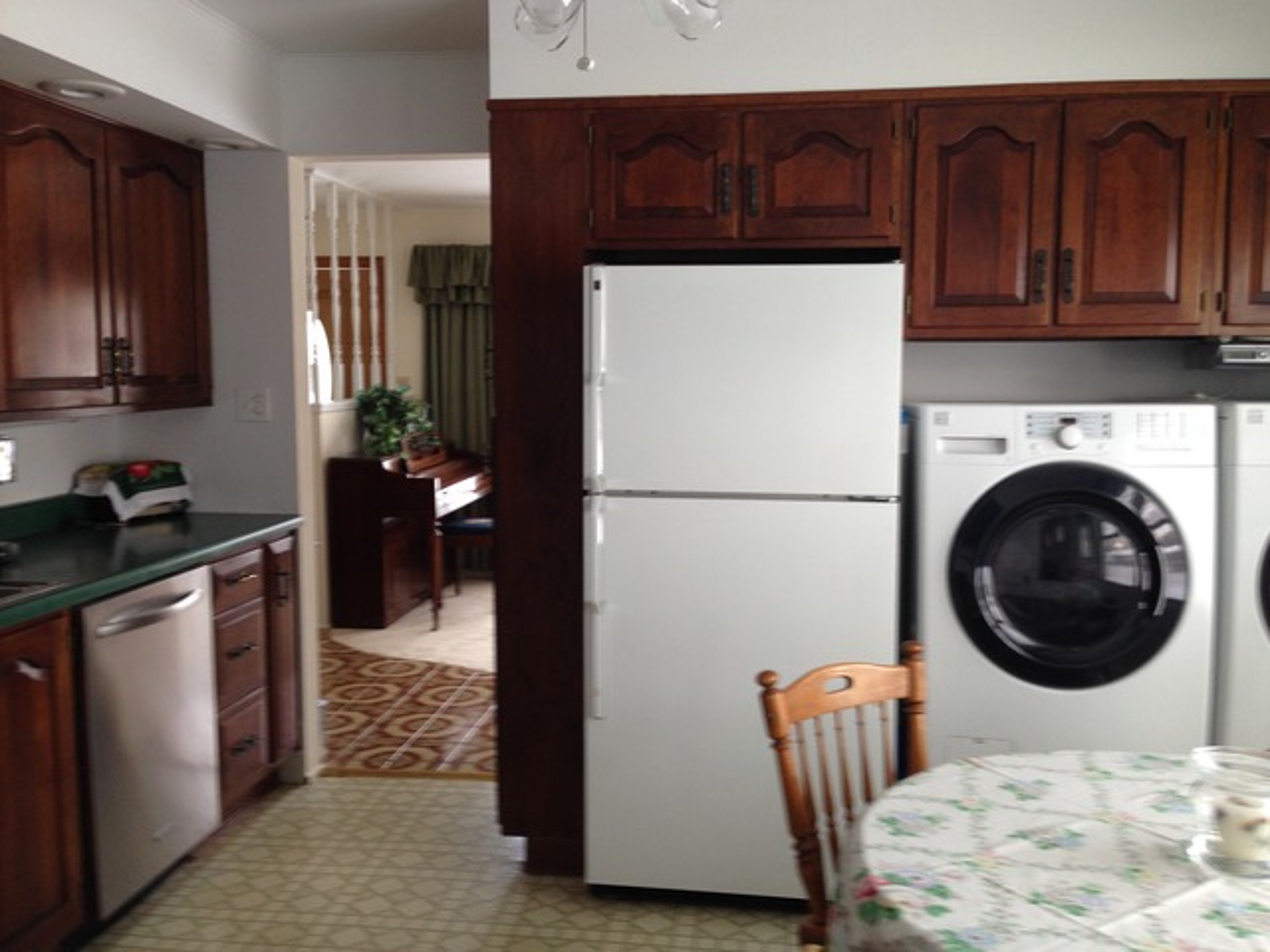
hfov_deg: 55.4
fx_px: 1211
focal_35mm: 33
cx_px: 635
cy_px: 476
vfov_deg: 42.9
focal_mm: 4.12
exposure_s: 1/24
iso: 50
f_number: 2.4
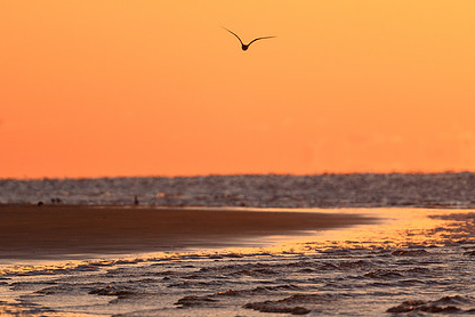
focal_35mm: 912
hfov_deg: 2.3
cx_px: 236
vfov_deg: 1.5
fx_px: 12041
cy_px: 98
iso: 320
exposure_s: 1/1600
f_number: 5.6
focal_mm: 500
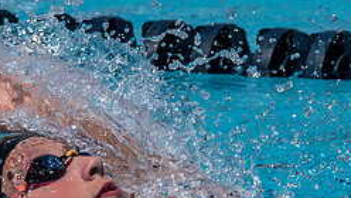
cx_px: 33
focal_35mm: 2026
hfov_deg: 1.1
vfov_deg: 0.6
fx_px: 18872
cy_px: 108
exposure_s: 1/2000
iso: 250
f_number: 7.1
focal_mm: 300
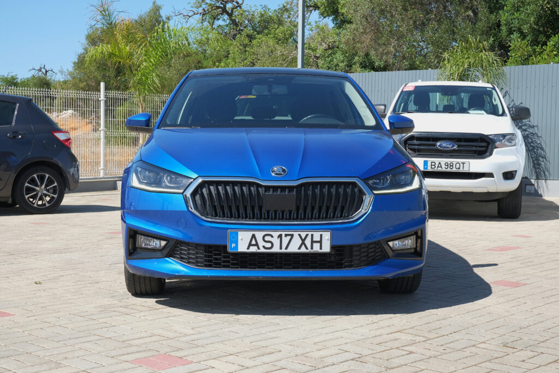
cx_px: 280
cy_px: 186
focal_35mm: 56
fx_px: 870
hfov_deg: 35.6
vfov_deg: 24.2
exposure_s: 1/180
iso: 160
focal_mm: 37.4
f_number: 8
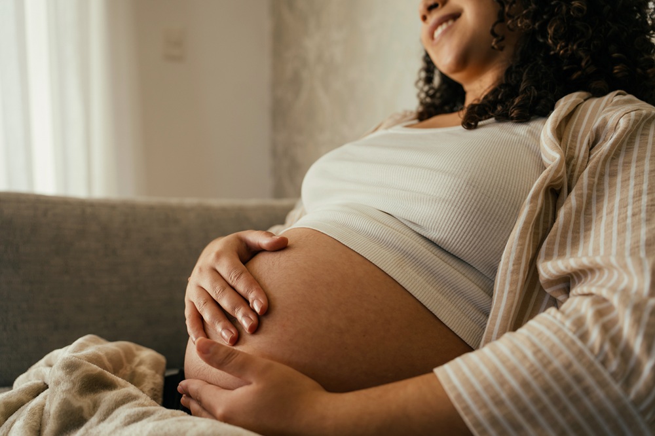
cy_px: 218
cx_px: 328
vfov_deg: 46.4
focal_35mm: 28
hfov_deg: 65.5
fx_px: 509
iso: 250
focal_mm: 28
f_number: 2.8
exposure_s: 1/250
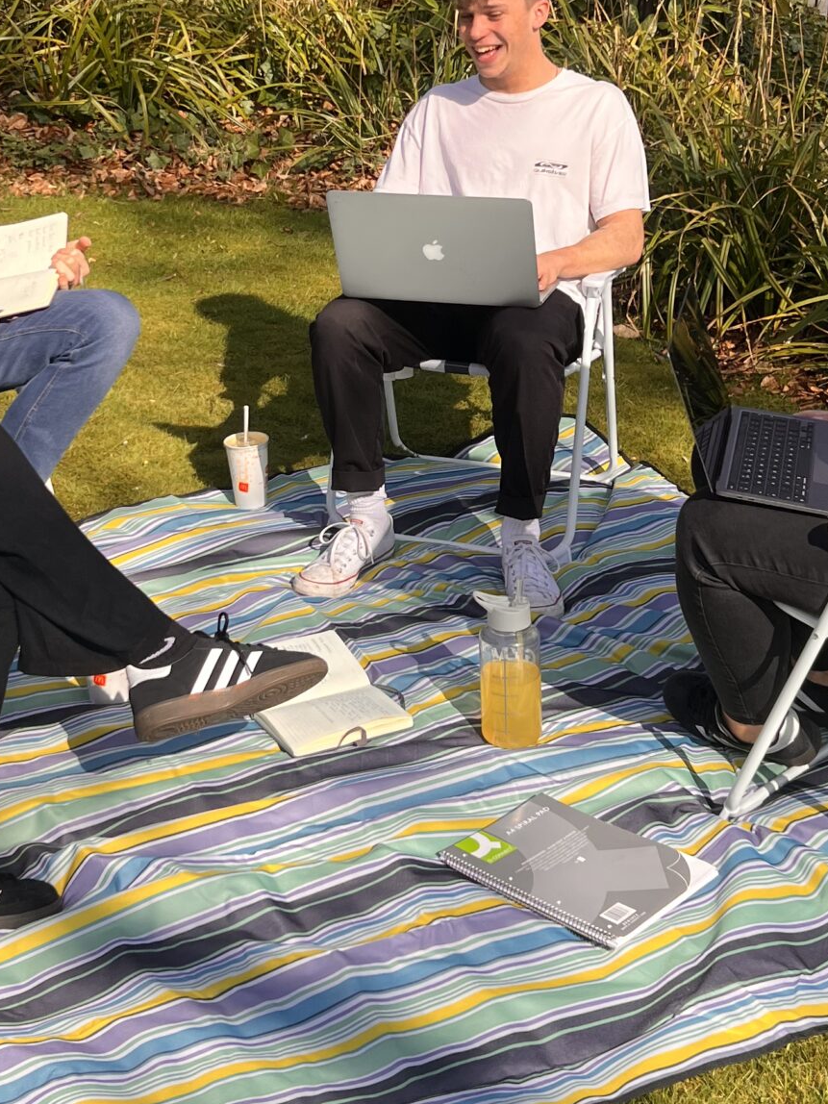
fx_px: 1850
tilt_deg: -14.6
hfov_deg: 25.2
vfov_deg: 32.7
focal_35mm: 58
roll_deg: +0.5
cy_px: 289
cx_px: 419
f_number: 1.5
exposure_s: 1/2208
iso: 50
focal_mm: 5.7
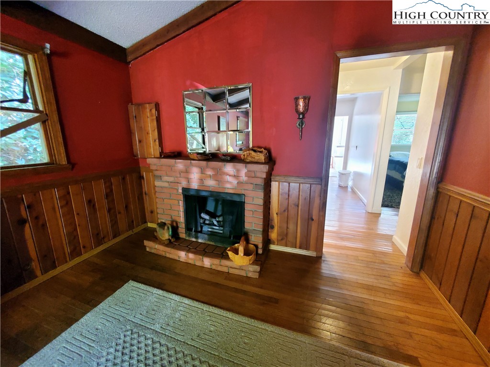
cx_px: 245
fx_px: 184
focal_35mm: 13
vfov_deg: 89.9
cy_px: 184
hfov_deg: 106.2
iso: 1000
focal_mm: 1.8
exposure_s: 1/30
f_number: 2.2
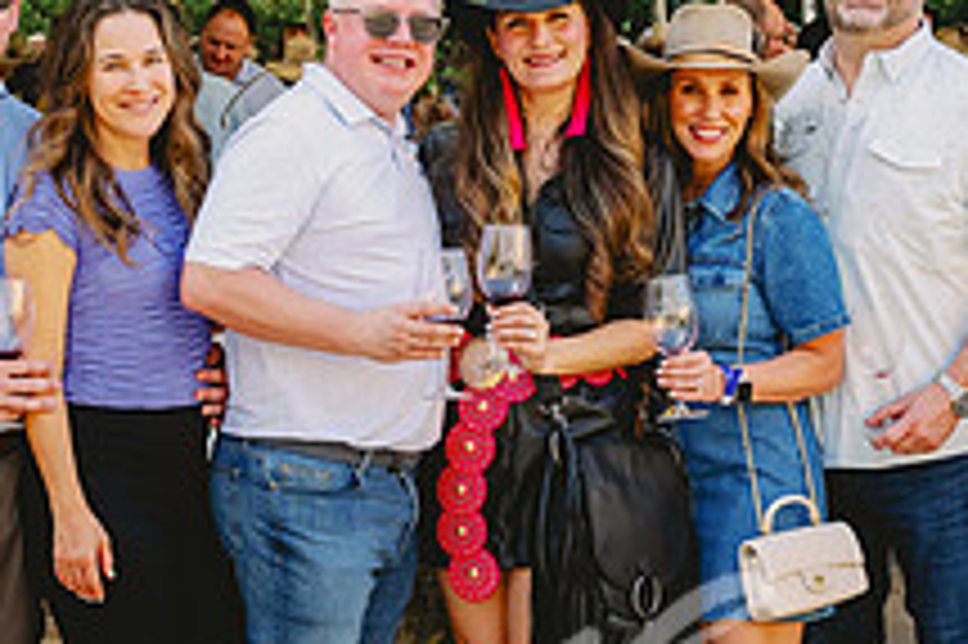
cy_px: 317
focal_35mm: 108
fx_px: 2902
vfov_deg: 12.7
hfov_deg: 18.9
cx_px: 513
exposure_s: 1/400
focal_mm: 40
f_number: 5
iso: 800
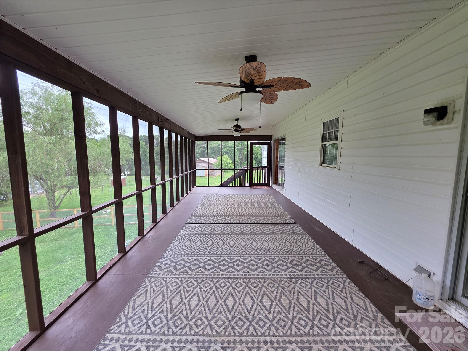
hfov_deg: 106.2
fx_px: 176
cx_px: 234
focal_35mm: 13
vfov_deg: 89.9
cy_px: 176
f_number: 1.9
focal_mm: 2.2
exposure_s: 1/120
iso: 125
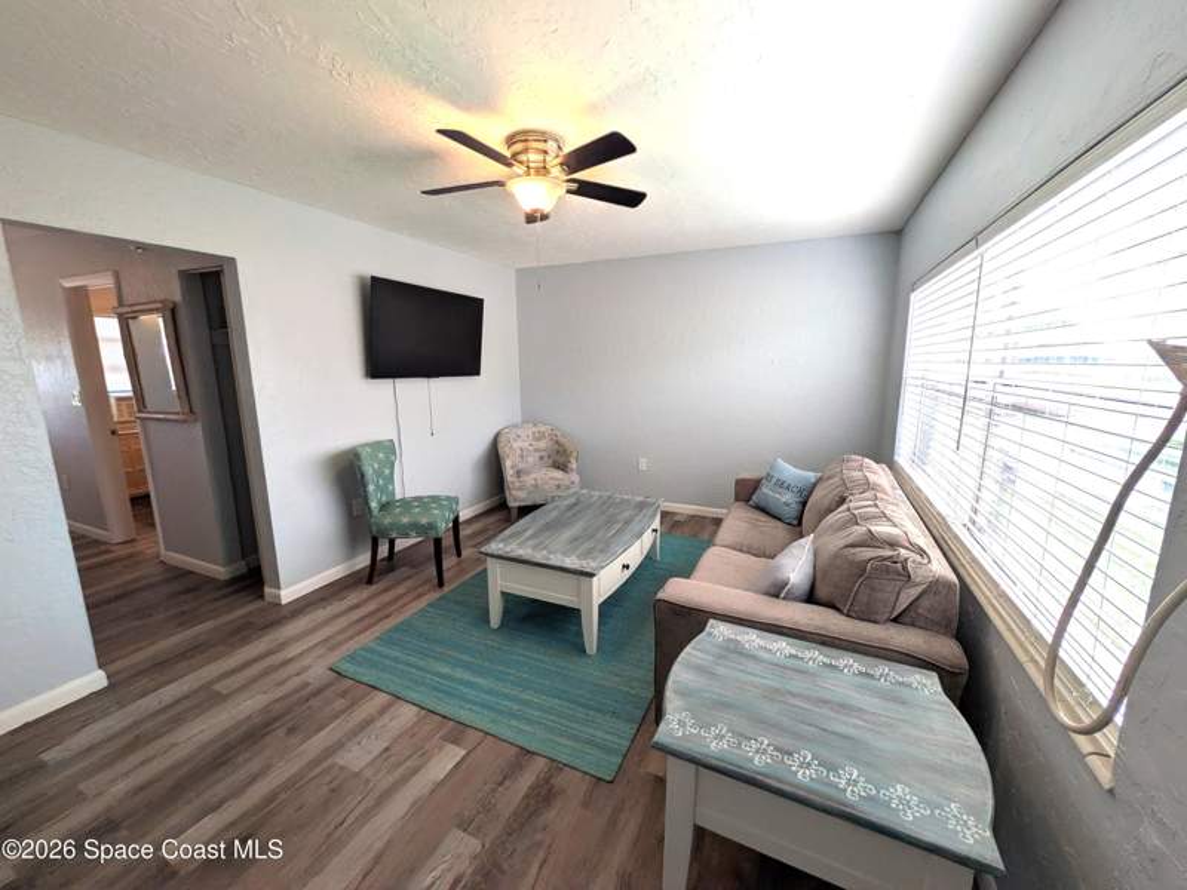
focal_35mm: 14
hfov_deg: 102.1
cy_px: 445
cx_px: 594
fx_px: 480
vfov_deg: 85.7
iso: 49
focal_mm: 1.83
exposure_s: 1/231
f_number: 2.2
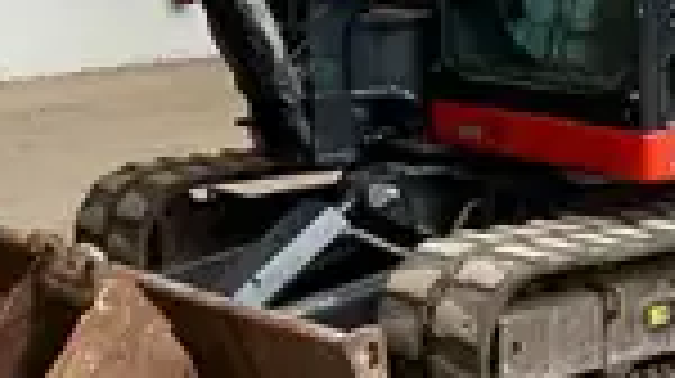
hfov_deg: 20.7
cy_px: -36
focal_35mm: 101
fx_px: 1806
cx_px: 45
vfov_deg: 11.8
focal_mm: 3
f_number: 1.8
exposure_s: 1/60
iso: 80
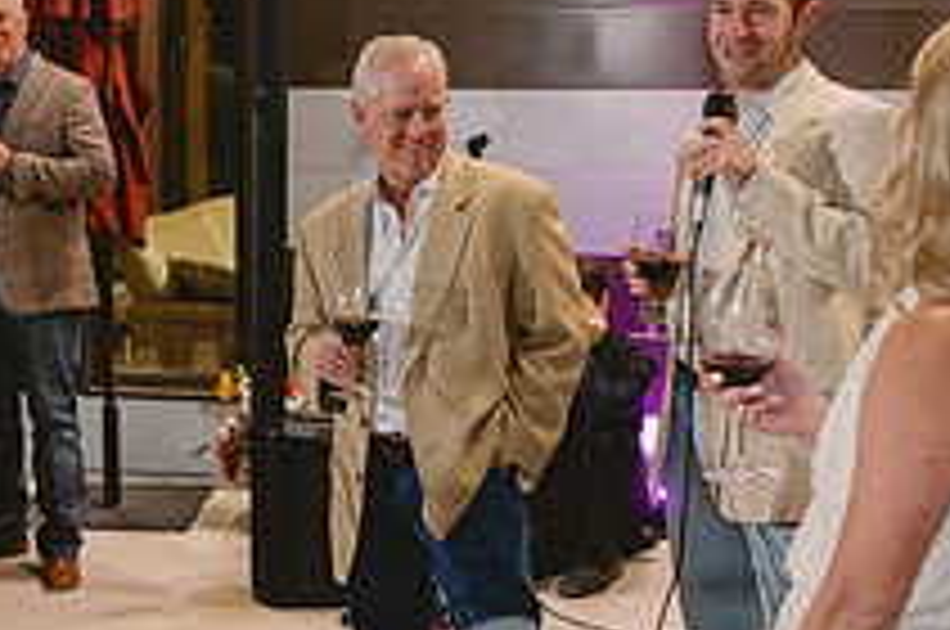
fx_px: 1739
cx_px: 279
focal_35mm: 66
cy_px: 364
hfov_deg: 30.2
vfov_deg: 20.5
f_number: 2.8
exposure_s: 1/100
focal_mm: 24
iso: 2500
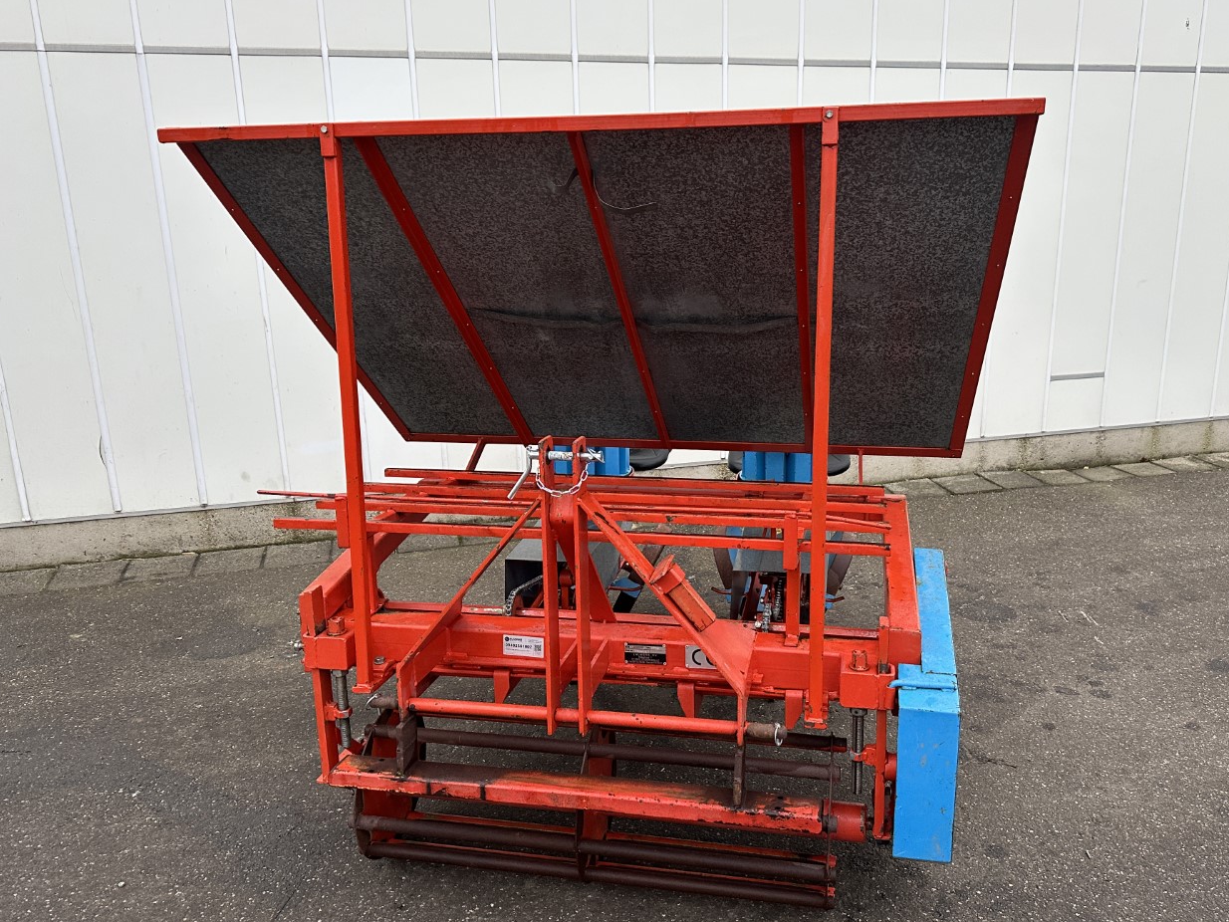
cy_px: 453
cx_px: 669
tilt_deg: -16.3
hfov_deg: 63.3
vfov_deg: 49.8
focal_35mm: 28
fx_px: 994
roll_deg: +0.7
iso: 250
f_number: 1.78
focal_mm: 6.86
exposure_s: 1/106
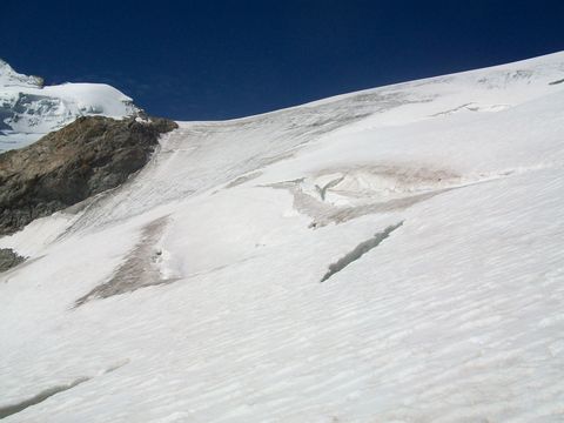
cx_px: 282
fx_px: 554
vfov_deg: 41.8
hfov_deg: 54.0
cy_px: 212
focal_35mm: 34
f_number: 5.5
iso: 80
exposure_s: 1/1401
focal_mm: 5.7
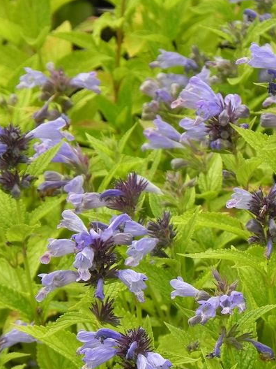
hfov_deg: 3.4
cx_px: 151
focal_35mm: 441
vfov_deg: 4.5
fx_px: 4688
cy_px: 242
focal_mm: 51.8
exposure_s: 1/400
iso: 160
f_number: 5
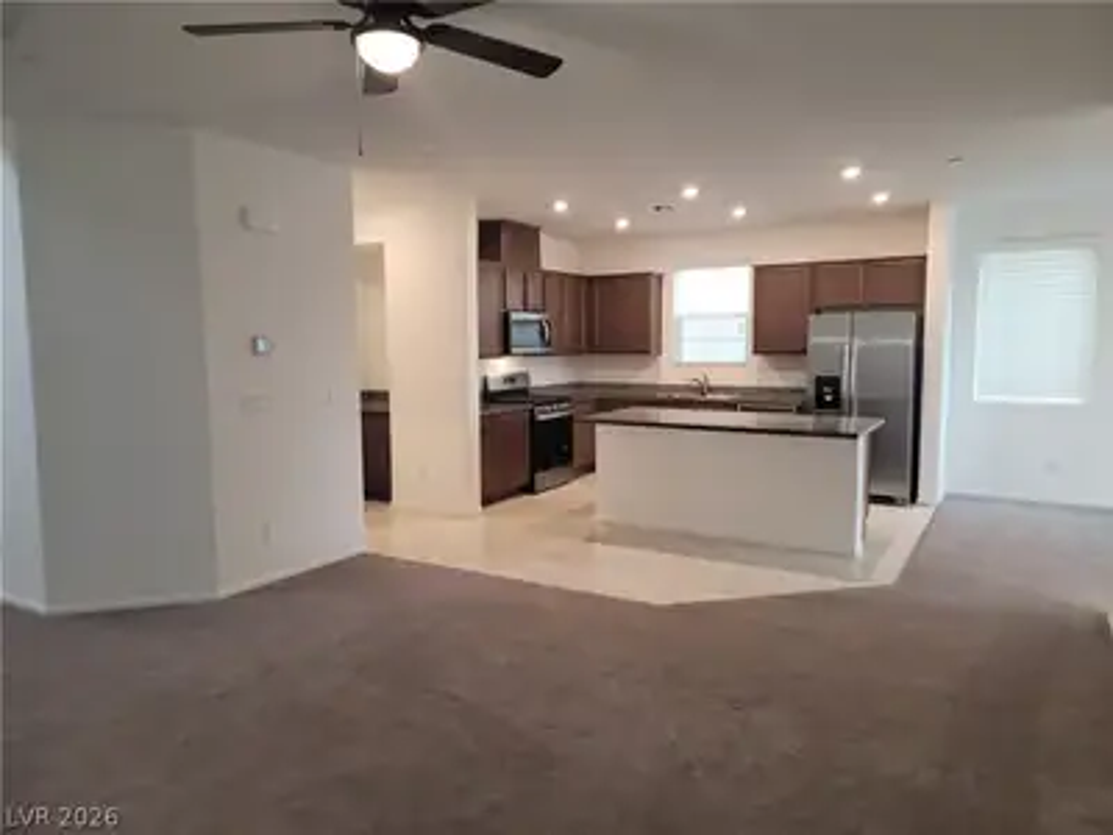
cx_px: 556
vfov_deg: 56.8
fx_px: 772
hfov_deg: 71.6
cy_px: 418
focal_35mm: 24
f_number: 1.8
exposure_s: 1/30
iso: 100
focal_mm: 6.7
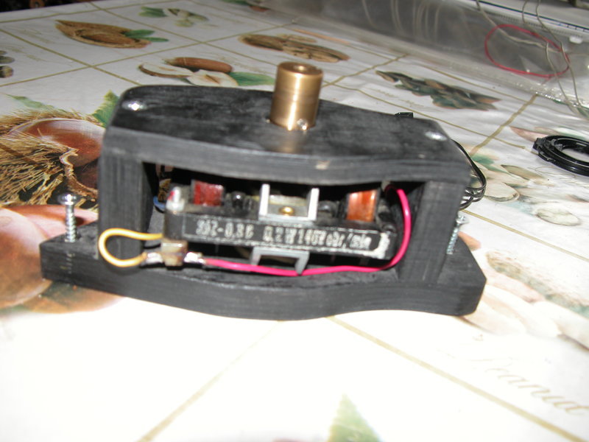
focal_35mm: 35
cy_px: 221
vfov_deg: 40.7
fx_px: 596
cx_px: 294
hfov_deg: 52.6
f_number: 2.8
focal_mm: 8.9
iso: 100
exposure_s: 1/60
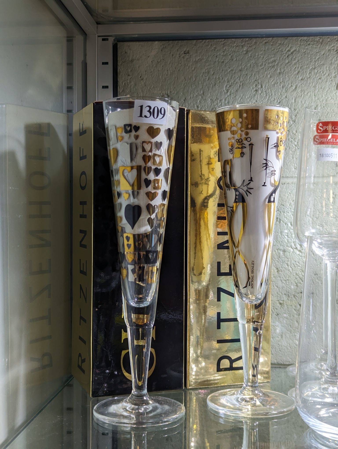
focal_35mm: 48
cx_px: 169
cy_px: 224
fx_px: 623
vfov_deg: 39.6
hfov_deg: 30.3
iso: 97
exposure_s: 1/99.9
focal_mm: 6.81
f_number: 1.85
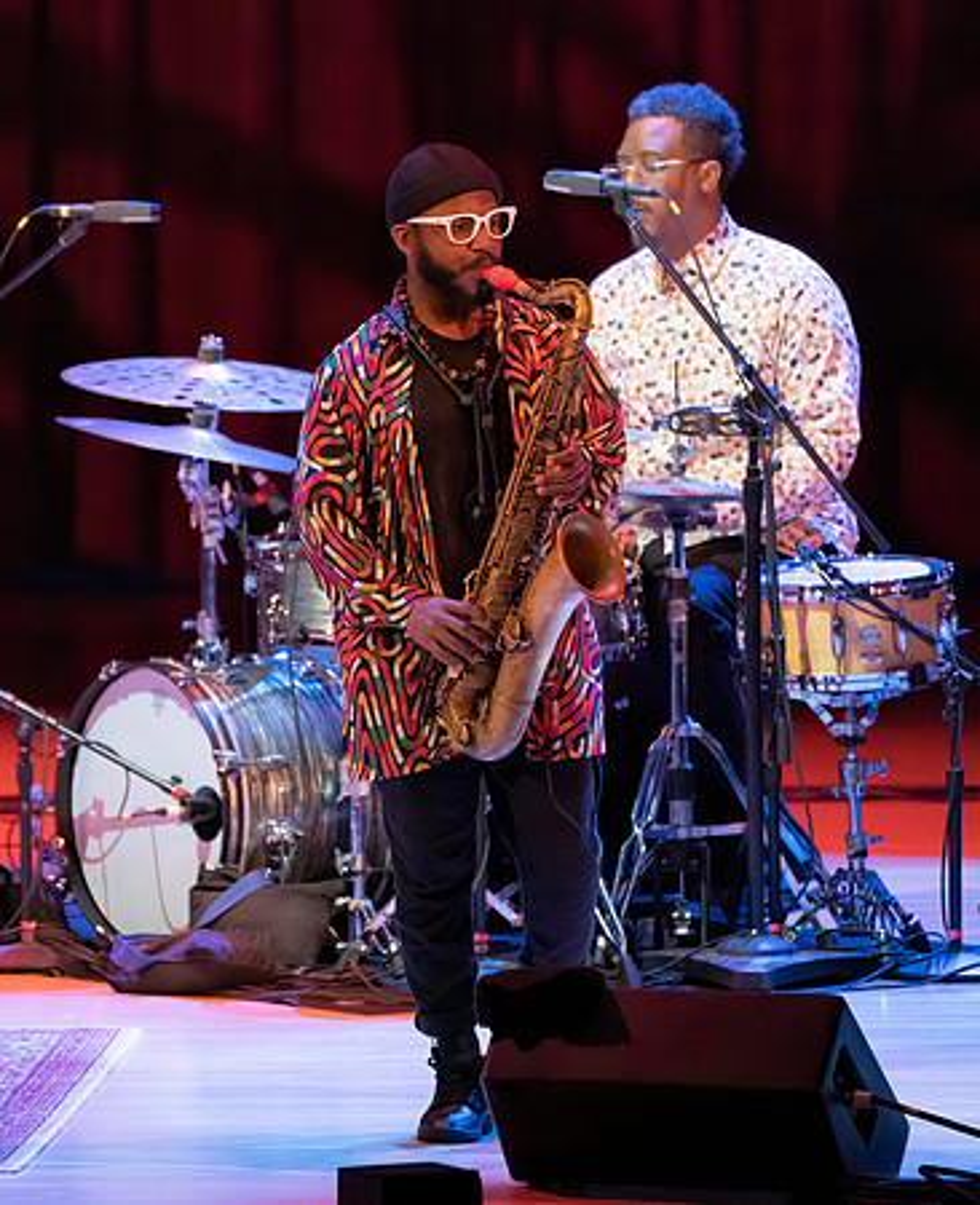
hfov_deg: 2.8
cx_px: 156
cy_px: 602
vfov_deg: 3.5
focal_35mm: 551
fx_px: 19776
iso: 6400
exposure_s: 1/250
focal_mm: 394
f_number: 5.6
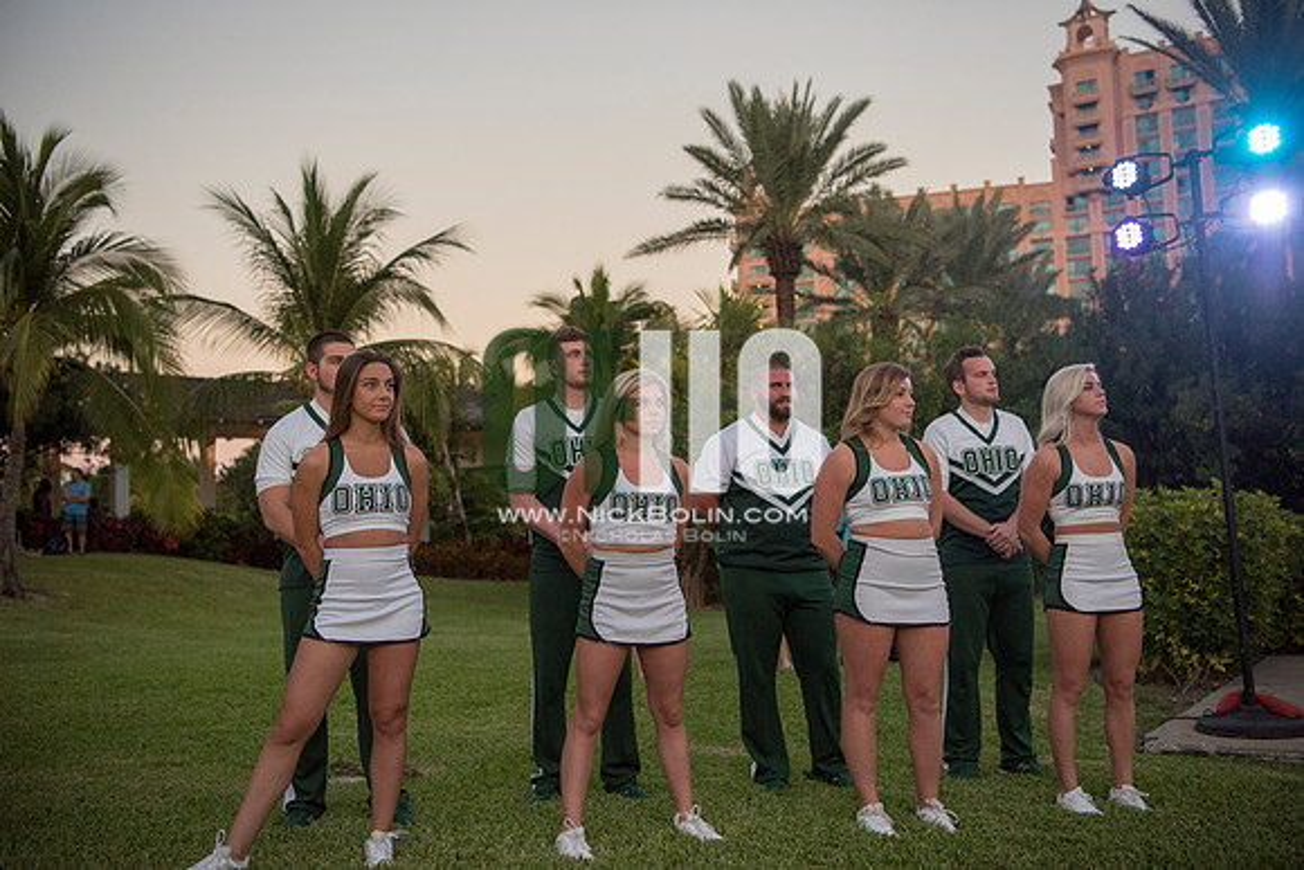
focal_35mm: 38
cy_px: 435
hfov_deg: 50.7
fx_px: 1377
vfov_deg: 35.1
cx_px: 652
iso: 2000
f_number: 3.2
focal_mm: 38
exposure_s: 1/1600
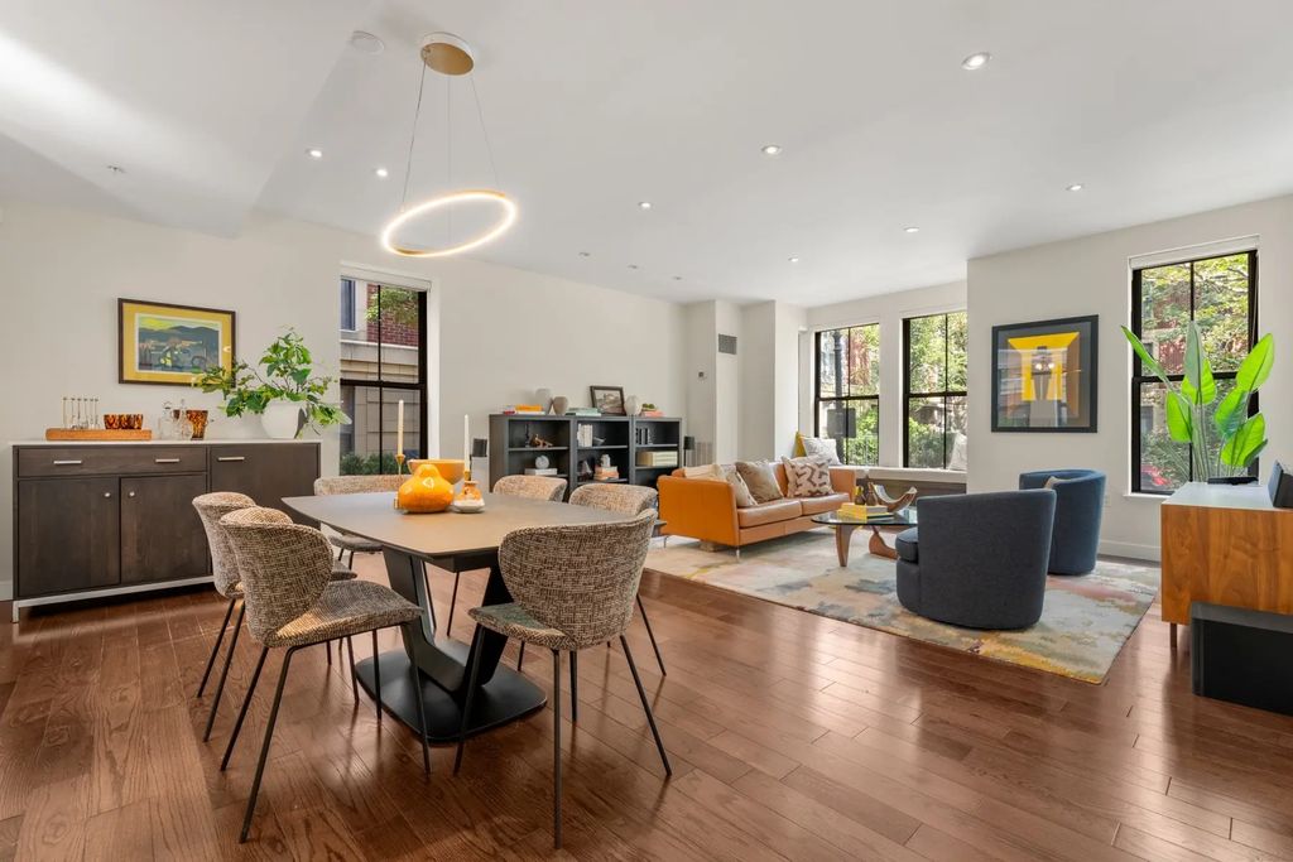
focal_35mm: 16
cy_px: 431
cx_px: 646
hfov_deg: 96.7
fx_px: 575
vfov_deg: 73.8
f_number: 9
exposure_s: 1/2
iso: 500
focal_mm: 16
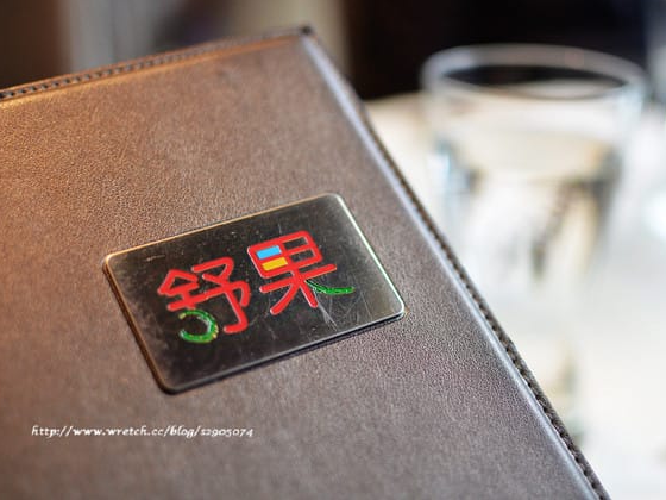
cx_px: 375
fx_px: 1107
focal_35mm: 58
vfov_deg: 25.4
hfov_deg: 33.4
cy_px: 249
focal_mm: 35
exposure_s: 1/500
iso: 800
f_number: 2.2
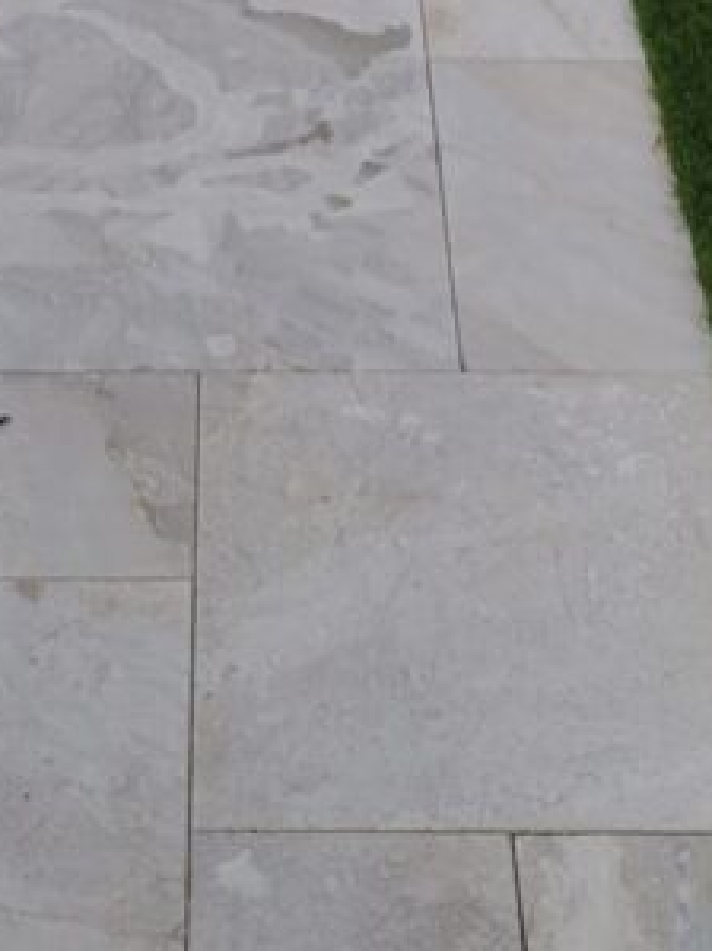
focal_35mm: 94
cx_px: 248
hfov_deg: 15.7
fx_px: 2580
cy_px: -433
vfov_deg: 18.7
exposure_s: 1/1765
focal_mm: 5.4
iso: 40
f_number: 1.8
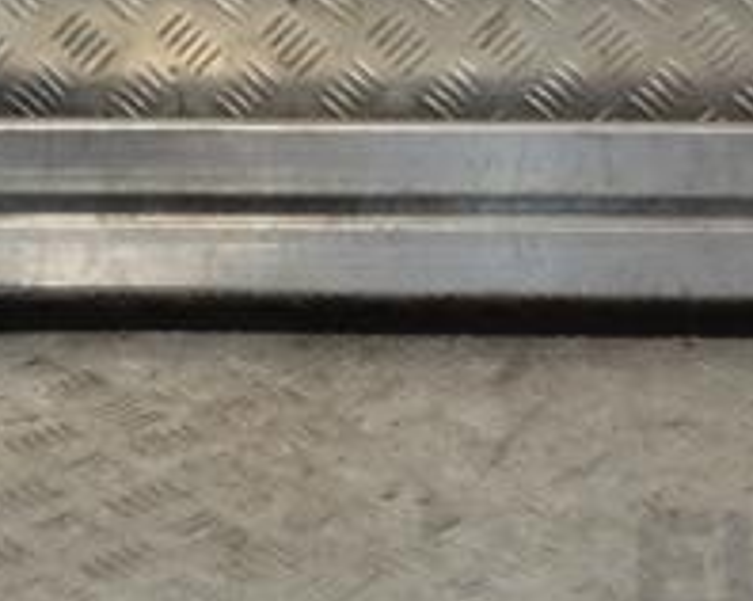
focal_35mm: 111
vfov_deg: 13.7
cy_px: 61
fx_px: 2471
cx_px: 567
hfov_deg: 17.2
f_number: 4.2
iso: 100
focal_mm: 26
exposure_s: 1/40
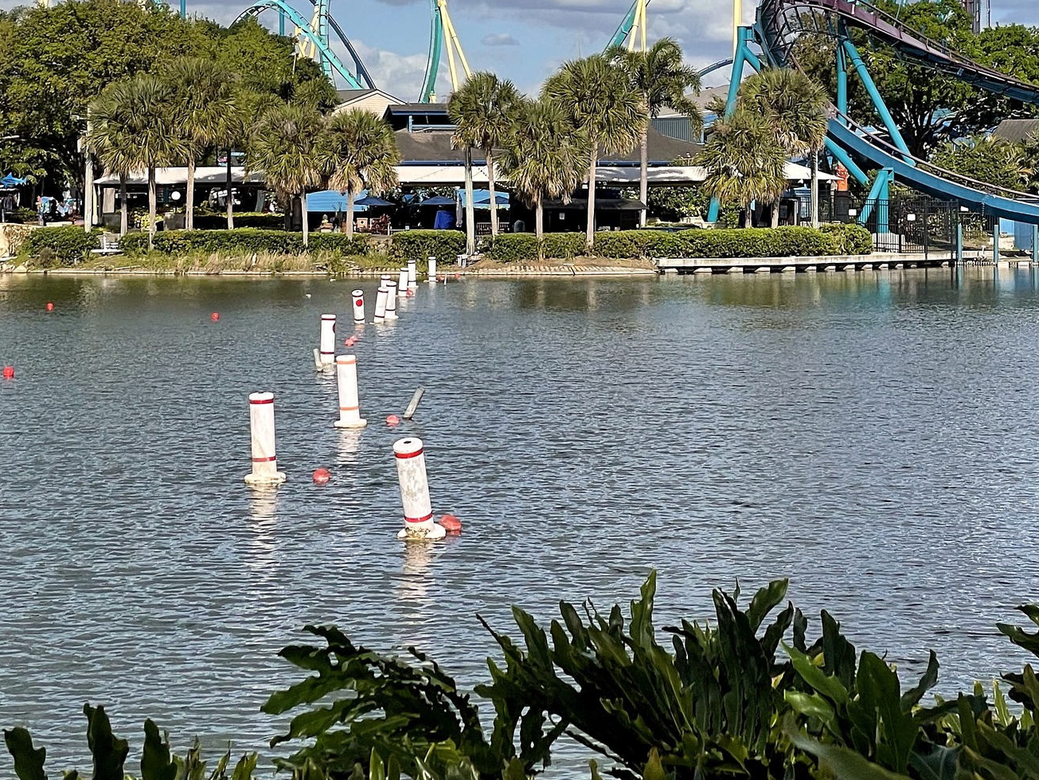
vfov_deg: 14.4
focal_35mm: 102
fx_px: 3062
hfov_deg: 19.2
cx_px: 609
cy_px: 130
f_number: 2
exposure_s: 1/2083
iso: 25
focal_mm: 6
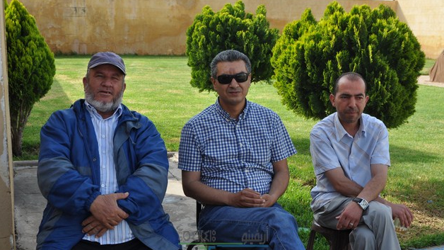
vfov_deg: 24.9
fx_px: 565
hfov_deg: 42.9
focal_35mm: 48
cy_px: 136
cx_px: 223
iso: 200
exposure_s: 1/200
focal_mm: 30
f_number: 7.1
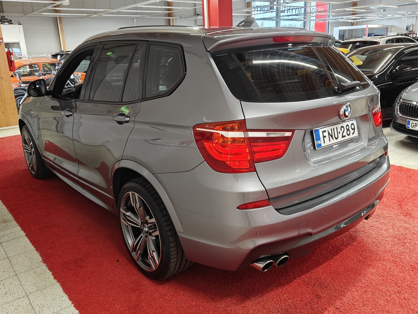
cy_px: 157
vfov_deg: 46.8
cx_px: 209
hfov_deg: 60.0
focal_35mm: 30
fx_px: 362
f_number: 1.8
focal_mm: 5.59
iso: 64
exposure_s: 1/51
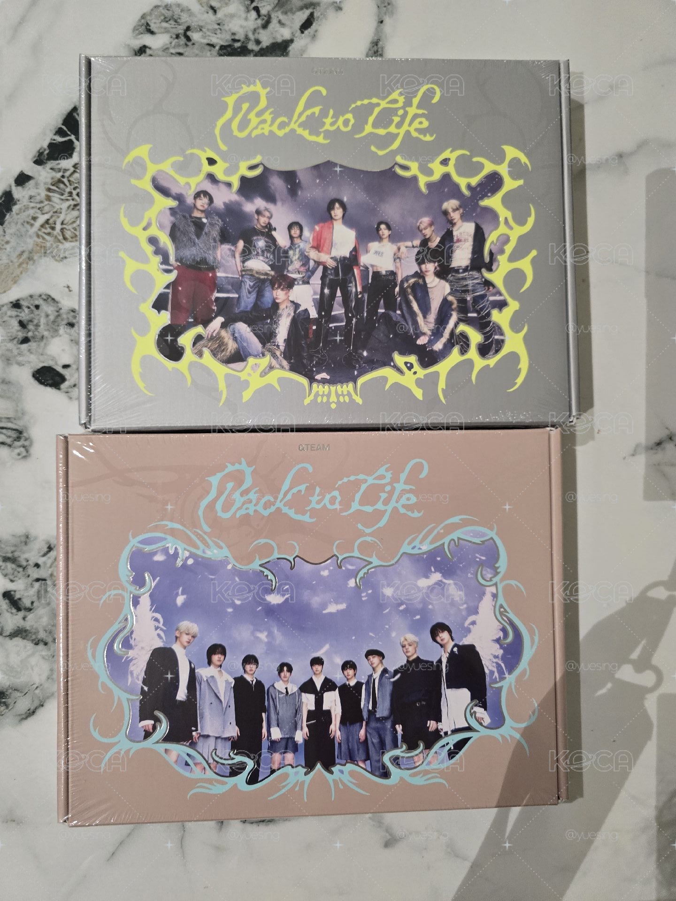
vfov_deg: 73.9
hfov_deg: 58.9
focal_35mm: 23
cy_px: 450
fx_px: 599
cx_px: 338
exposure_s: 1/60
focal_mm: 6.3
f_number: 1.7
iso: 640
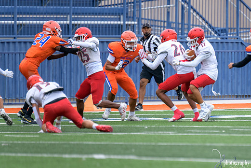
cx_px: 227
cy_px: 91
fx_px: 4046
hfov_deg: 3.6
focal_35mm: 580
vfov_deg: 2.4
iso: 160
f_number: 2.8
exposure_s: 1/1000
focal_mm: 300
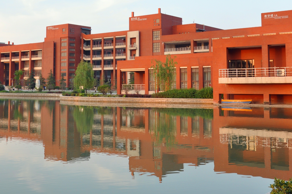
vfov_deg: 23.8
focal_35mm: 56
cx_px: 108
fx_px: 453
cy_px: 37
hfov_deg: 35.5
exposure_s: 1/50
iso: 200
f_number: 7.1
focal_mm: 21
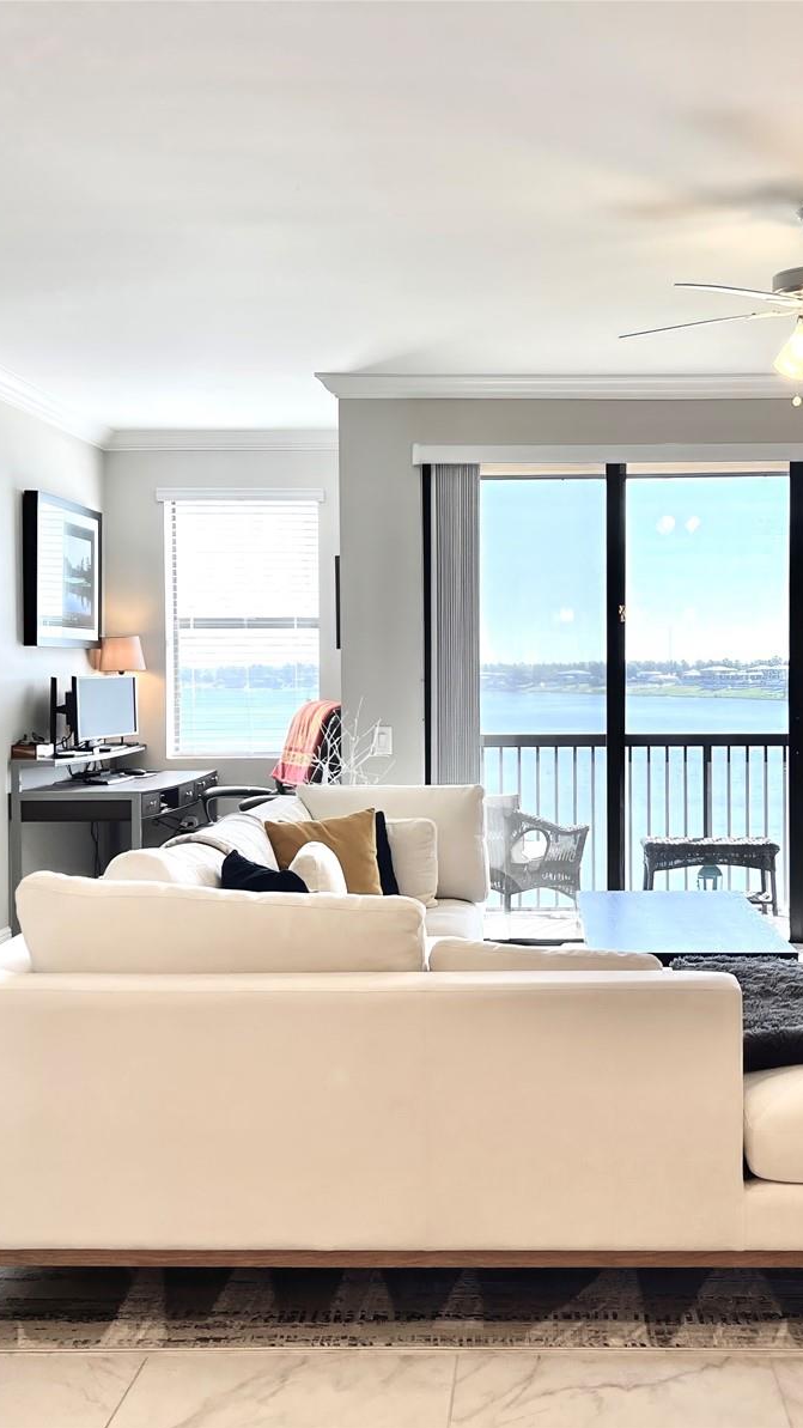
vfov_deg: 52.8
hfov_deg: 30.8
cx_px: 579
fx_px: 1439
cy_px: 717
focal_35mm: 38
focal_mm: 5.7
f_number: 1.5
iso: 50
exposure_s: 1/295
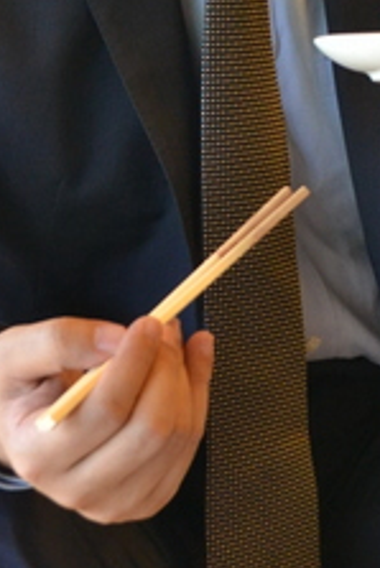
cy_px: 56
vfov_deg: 14.4
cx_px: 270
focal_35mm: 141
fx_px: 2234
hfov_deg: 9.7
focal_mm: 35
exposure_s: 1/30
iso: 1600
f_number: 6.3
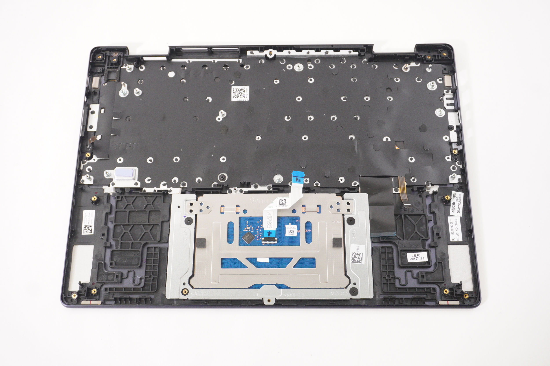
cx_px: 275
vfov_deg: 34.1
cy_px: 183
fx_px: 595
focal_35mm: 39
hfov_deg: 49.6
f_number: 5.6
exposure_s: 1/100
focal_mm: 26
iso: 1600
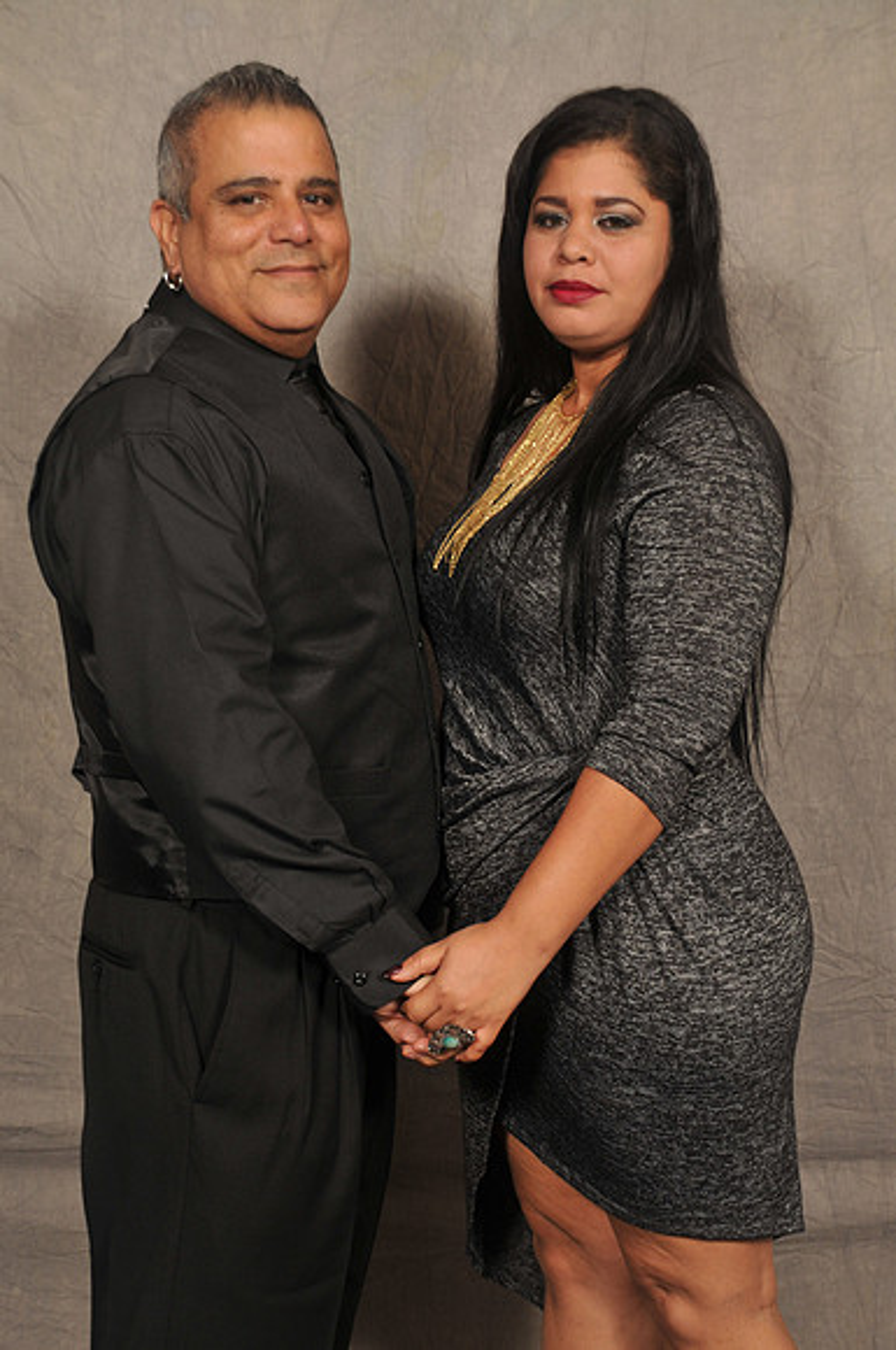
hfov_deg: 25.7
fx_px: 1966
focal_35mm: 52
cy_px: 675
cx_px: 448
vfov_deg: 37.9
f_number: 5.6
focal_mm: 35
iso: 200
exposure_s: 1/125
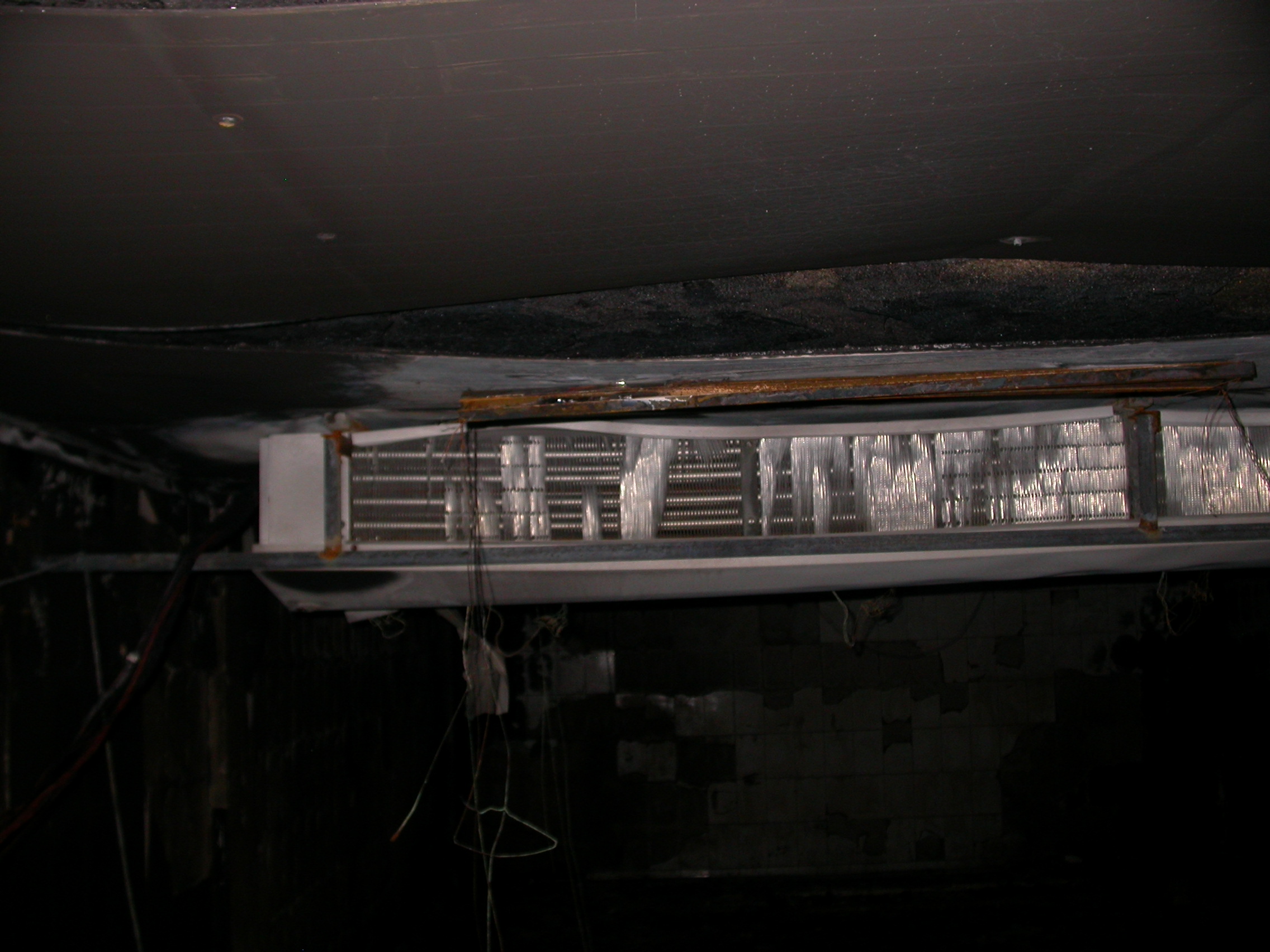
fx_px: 1394
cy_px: 476
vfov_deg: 37.7
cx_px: 635
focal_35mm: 38
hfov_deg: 49.0
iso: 100
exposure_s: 1/60
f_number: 2.6
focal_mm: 7.85
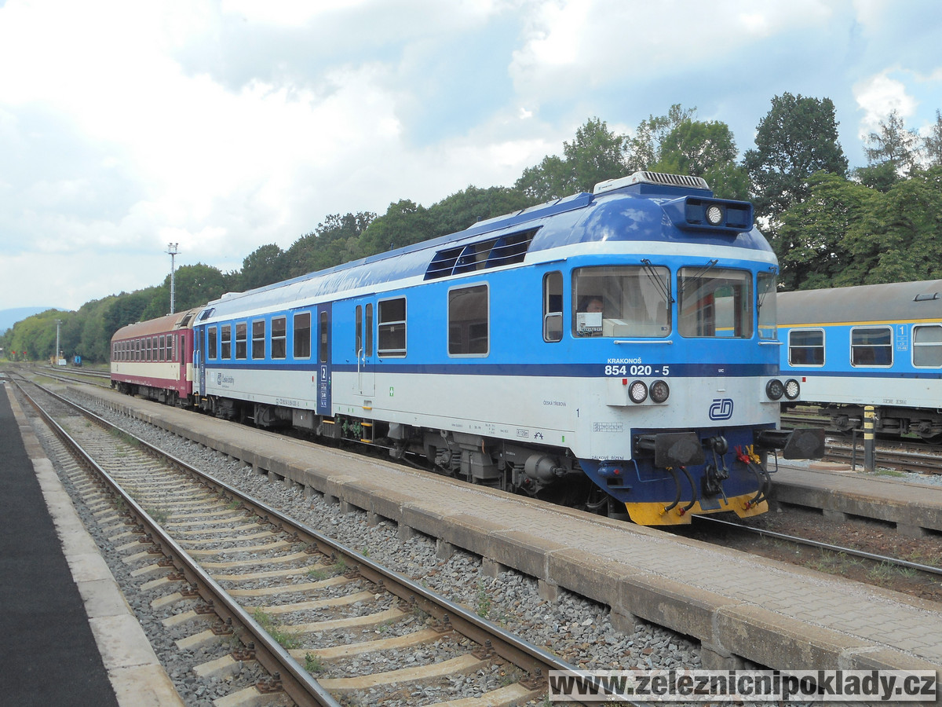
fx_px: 925
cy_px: 354
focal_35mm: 34
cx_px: 471
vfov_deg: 41.8
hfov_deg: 54.0
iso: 80
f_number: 4.2
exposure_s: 1/320
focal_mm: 6
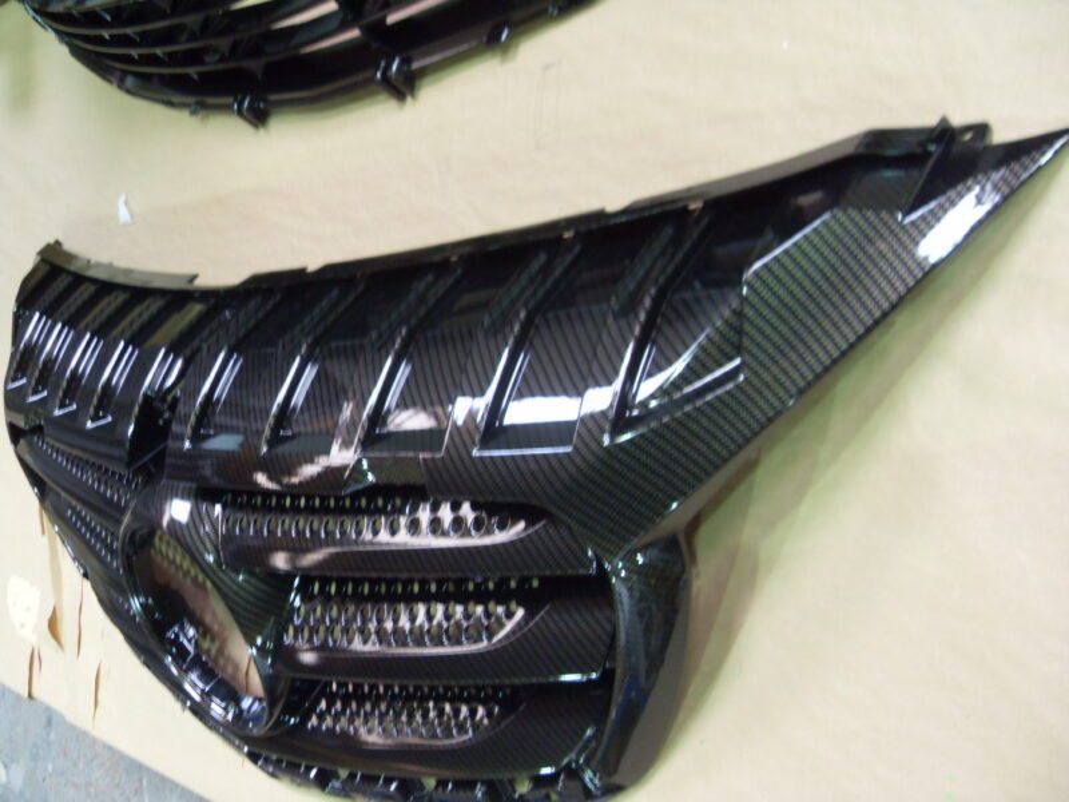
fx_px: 1081
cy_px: 401
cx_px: 534
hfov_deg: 52.6
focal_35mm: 35
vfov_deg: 40.7
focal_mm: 6.3
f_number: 2.8
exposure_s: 1/15
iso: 200
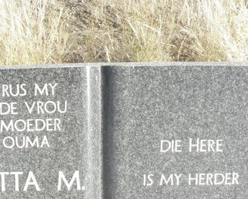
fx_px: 463
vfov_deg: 23.4
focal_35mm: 63
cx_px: 42
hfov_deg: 29.2
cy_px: 191
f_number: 6.3
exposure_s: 1/400
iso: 200
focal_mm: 4.6
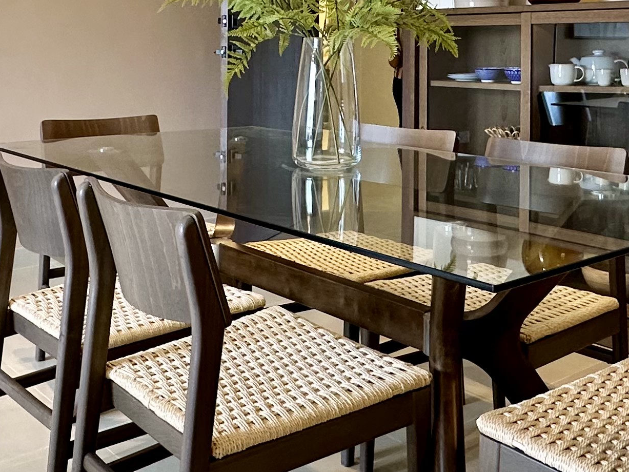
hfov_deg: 41.2
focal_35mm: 46
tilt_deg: -0.2
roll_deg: -1.0
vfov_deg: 30.3
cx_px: 343
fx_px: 836
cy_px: 60
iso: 200
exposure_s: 1/60
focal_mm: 2.22
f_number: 2.2
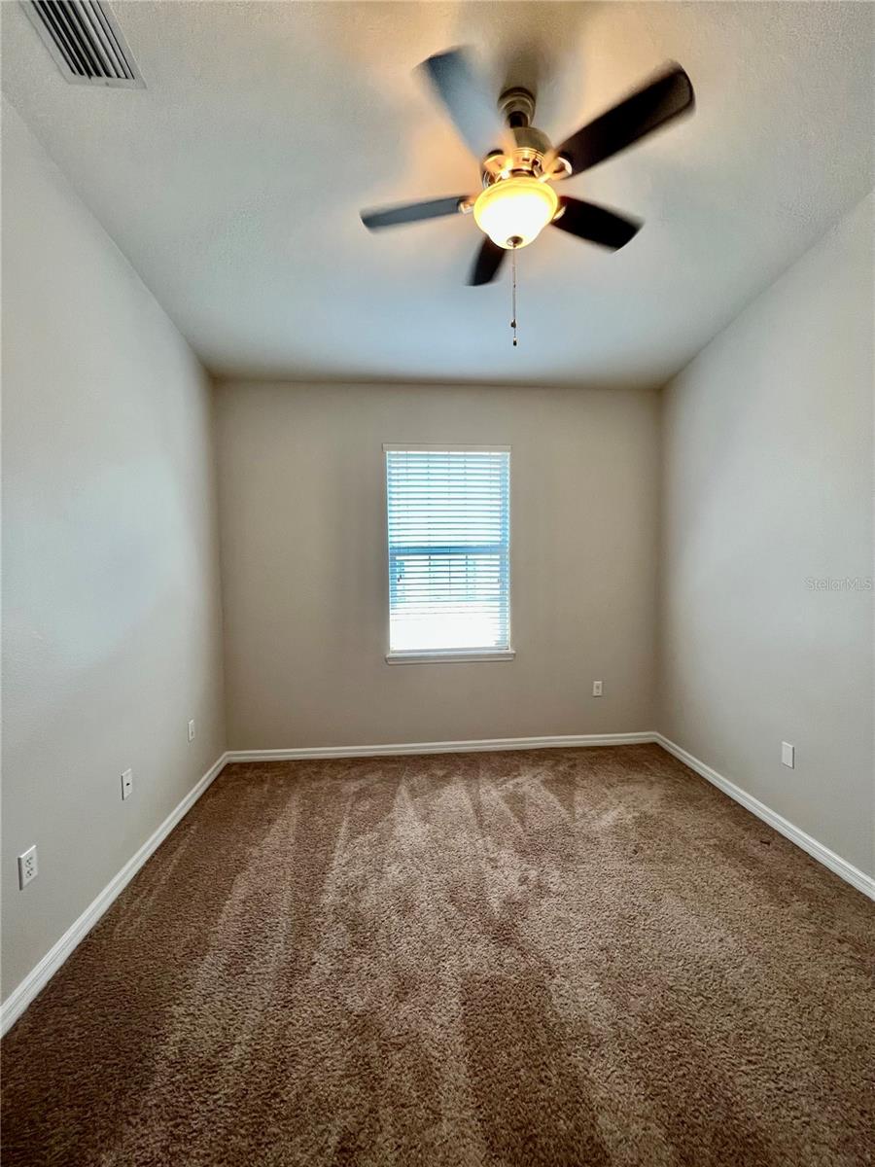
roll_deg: +0.6
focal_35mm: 13
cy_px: 584
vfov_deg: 106.2
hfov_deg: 89.9
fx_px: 438
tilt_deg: -3.2
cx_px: 438
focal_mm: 1.57
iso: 125
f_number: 1.8
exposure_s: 1/60
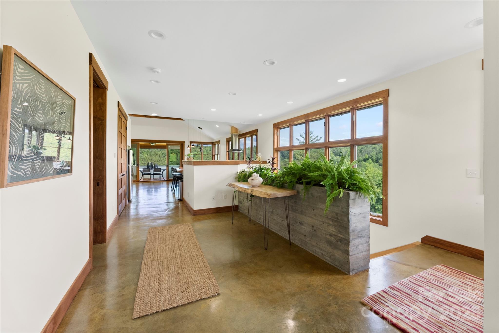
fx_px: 194
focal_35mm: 14
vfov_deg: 81.3
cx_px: 250
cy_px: 166
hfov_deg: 104.2
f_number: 8
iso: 1000
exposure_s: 1/30
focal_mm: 14
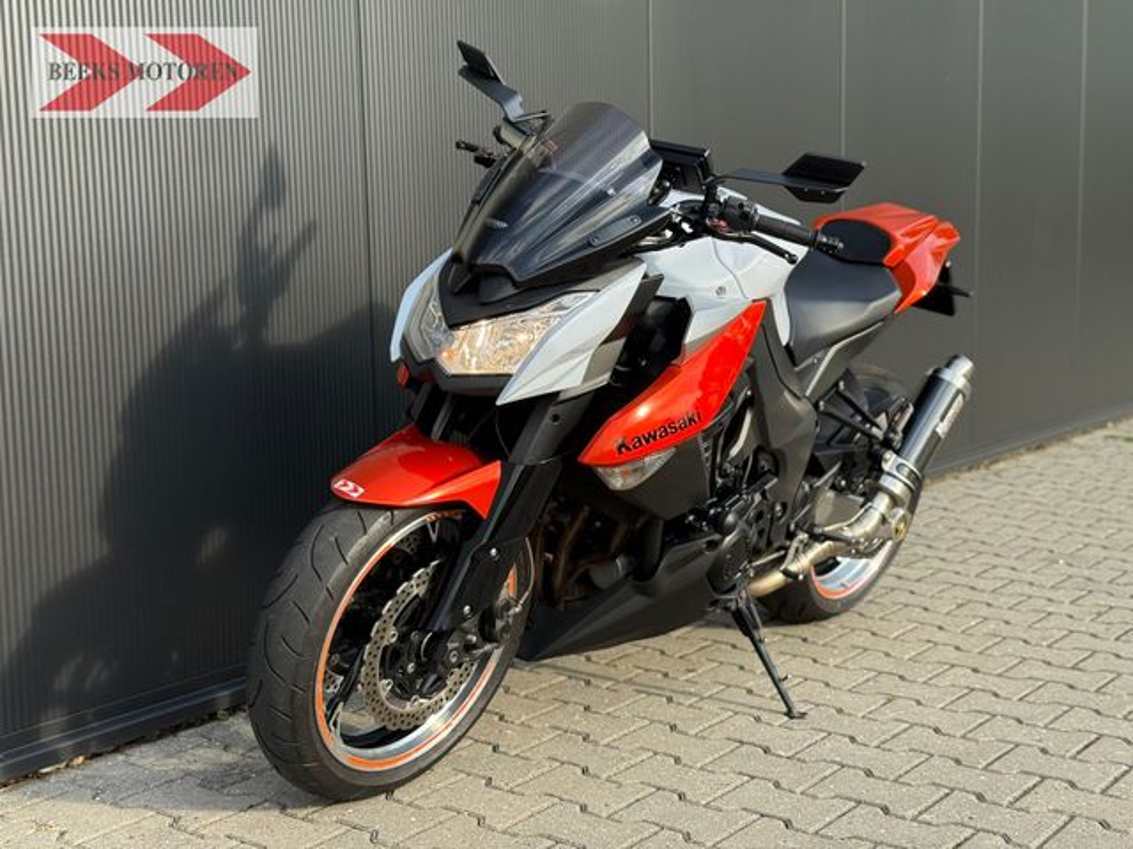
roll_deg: +0.6
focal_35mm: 48
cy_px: 424
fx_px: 1571
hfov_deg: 39.7
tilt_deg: -6.8
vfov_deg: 30.3
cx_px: 566
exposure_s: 1/1307
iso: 64
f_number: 1.78
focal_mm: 6.76
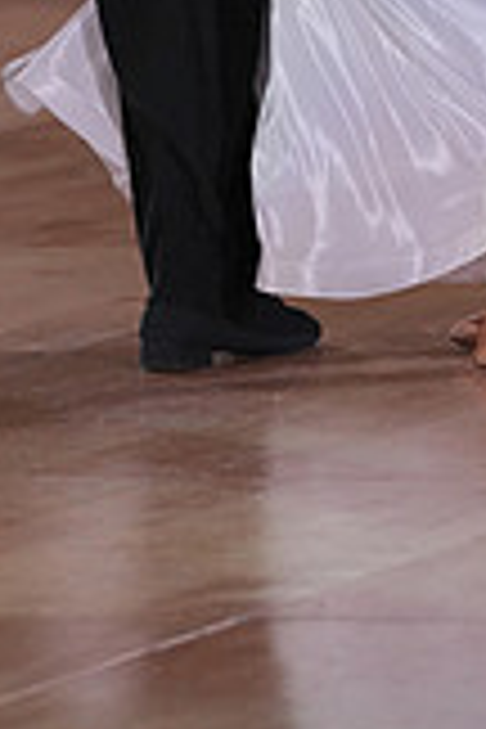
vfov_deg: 2.9
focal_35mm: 718
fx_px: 14538
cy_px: -356
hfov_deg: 1.9
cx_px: 254
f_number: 4
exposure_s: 1/500
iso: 1600
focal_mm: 200
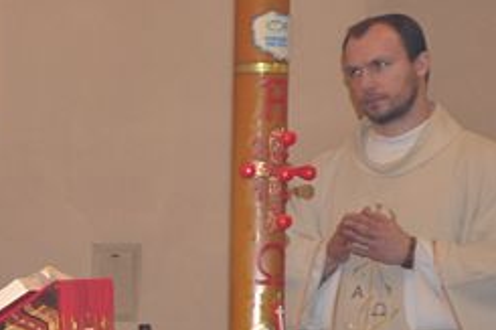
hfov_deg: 10.0
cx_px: -294
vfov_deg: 6.9
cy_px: 359
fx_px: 2726
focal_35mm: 198
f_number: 5.6
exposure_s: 1/60
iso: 800
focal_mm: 38
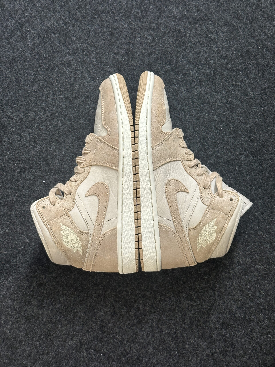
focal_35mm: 48
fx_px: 508
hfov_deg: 30.3
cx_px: 138
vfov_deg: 39.7
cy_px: 184
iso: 200
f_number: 1.78
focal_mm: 6.86
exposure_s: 1/33
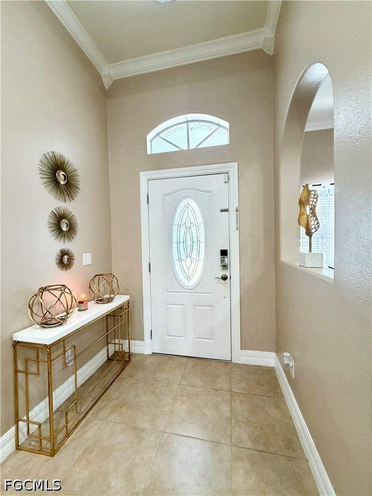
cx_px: 186
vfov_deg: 102.1
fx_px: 201
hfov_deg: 85.7
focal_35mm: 14
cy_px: 248
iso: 250
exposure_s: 1/60
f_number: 2.2
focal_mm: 2.22
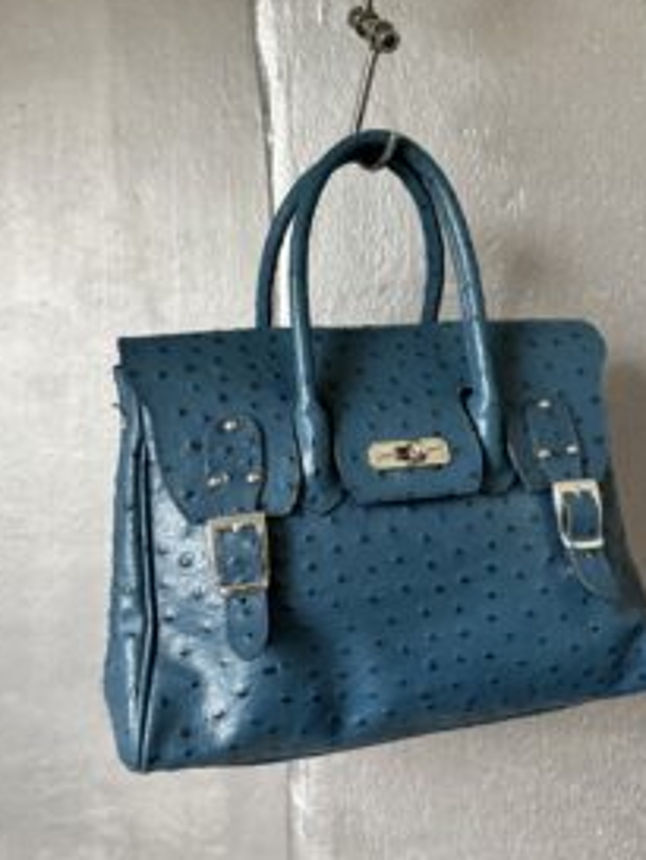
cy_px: 383
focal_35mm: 31
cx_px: 295
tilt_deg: -2.4
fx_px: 771
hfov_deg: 45.4
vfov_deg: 58.2
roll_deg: +0.3
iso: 800
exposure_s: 1/60
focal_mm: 6.76
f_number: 1.78
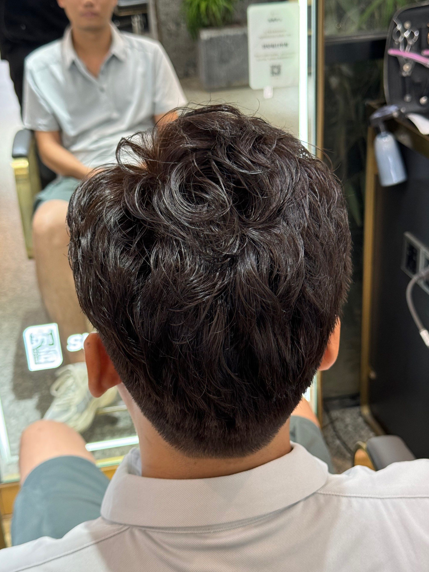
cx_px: 215
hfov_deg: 29.7
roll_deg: +3.0
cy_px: 284
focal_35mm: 49
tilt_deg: -26.8
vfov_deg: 38.9
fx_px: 810
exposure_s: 1/33
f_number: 1.78
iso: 200
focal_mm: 6.76
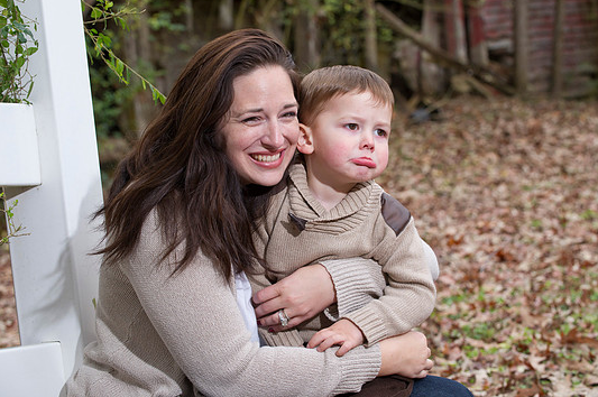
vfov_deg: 13.9
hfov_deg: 20.8
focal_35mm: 98
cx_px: 296
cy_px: 183
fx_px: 1626
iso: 800
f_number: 5.6
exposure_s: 1/125
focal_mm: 90
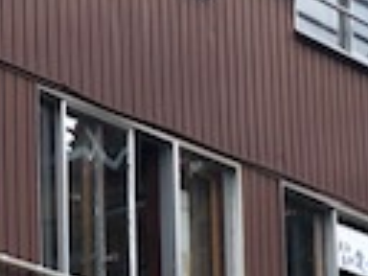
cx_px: -402
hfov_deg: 7.3
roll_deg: +1.0
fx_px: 2764
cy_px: 676
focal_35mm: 260
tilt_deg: +6.9
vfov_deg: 5.5
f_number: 2.4
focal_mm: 6
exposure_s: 1/125
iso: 16
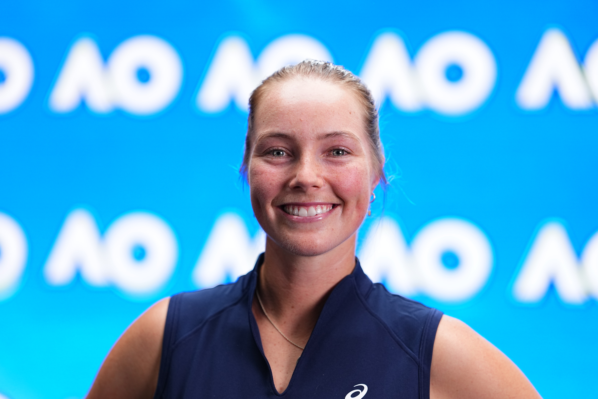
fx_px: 1163
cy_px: 200
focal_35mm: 70
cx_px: 299
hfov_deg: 28.8
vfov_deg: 19.5
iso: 640
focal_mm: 70
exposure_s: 1/400
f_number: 2
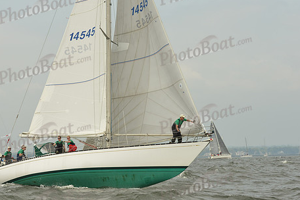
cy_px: 92
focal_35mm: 117
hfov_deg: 17.5
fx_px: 975
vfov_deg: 11.7
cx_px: 126
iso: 320
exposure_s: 1/1250
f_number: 8
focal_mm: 92
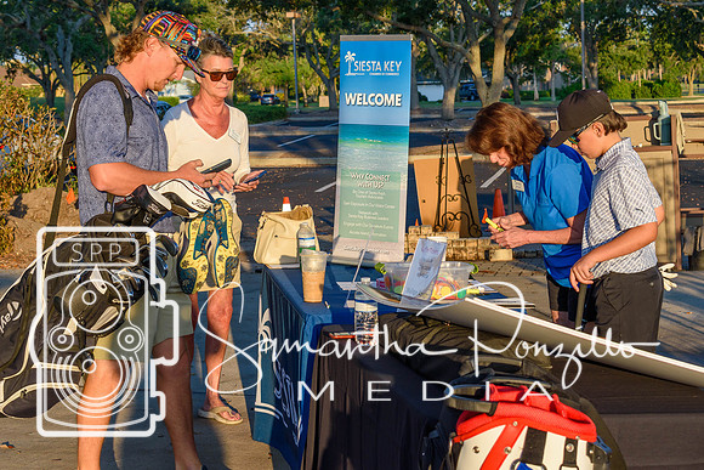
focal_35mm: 78
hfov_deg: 26.0
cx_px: 352
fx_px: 1526
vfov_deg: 17.5
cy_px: 235
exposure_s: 1/250
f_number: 8
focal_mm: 52
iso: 200
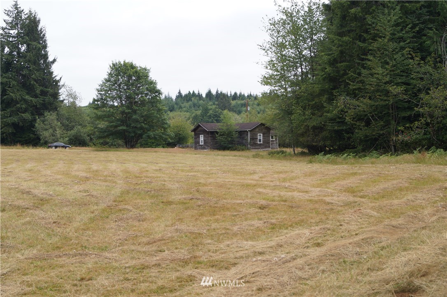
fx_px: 521
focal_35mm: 42
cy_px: 148
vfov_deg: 31.8
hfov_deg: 46.4
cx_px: 224
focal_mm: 28
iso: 100
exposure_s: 1/125
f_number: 6.3
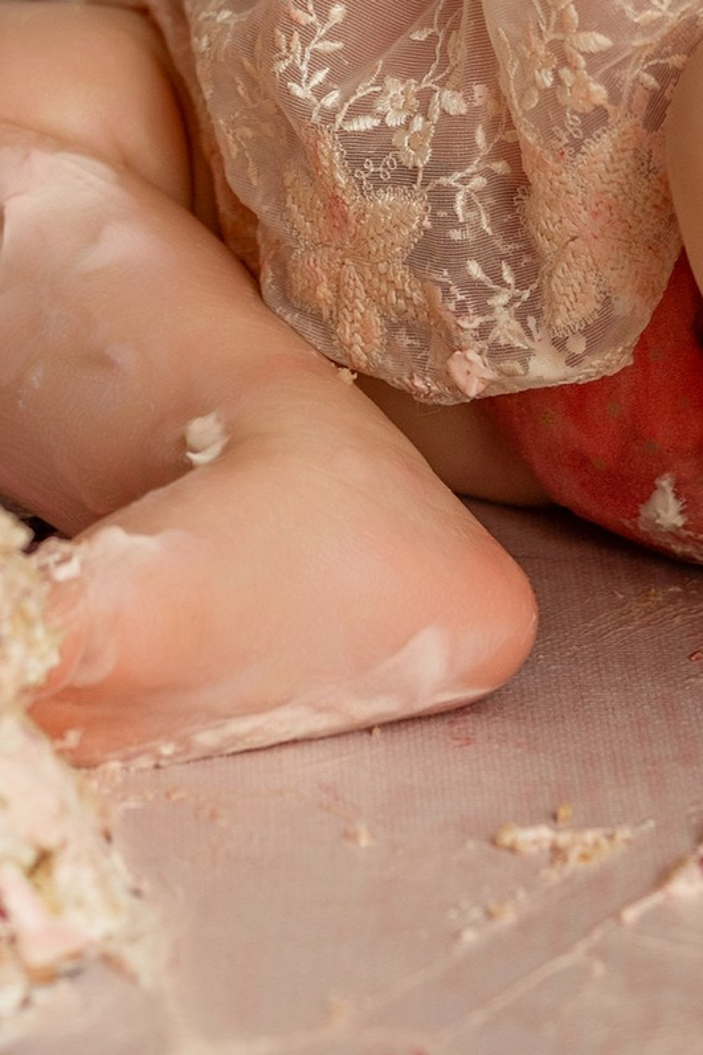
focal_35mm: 241
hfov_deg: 5.7
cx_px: 205
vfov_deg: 8.3
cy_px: -576
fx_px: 7062
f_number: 2.5
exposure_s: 1/160
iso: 100
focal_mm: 50
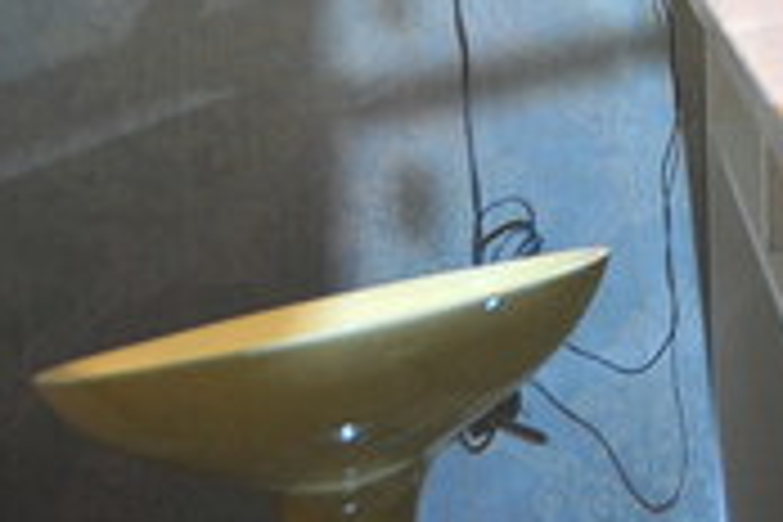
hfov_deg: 23.8
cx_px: 1242
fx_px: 1348
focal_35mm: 62
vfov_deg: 18.9
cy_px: -297
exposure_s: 1/40
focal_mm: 15
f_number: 5.6
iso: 1250
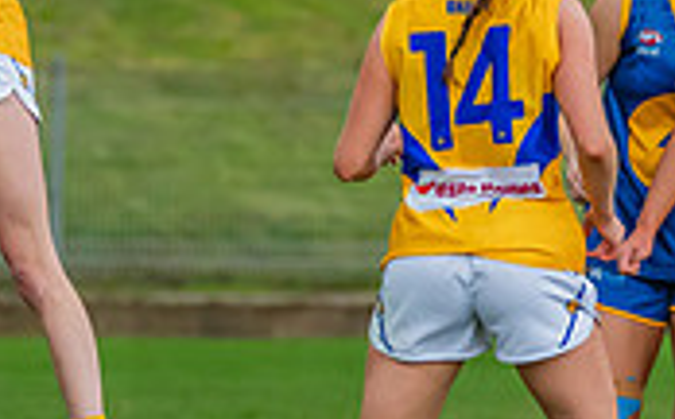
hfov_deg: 1.7
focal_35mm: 1260
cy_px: 49
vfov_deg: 1.0
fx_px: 23134
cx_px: 17
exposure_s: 1/1600
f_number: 5.6
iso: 1600
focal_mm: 320
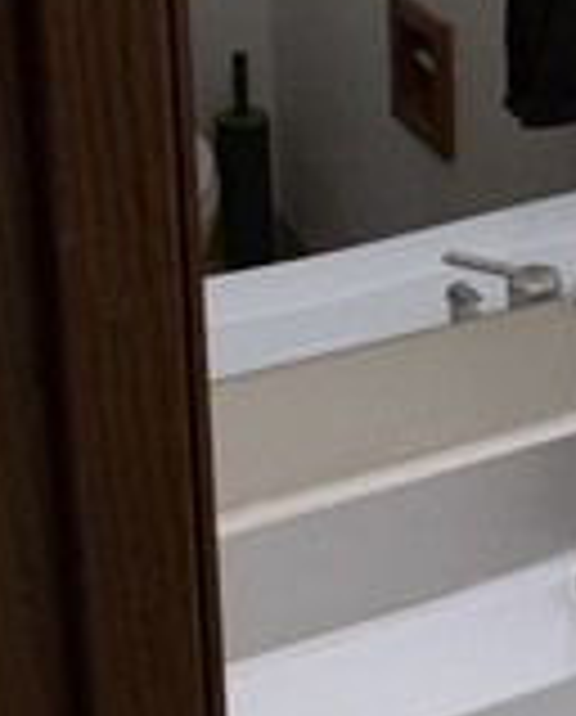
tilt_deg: -16.4
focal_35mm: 98
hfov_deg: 14.6
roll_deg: -2.1
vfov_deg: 18.7
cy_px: -74
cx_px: 882
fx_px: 2080
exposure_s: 1/120
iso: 64
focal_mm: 6.76
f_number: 1.78
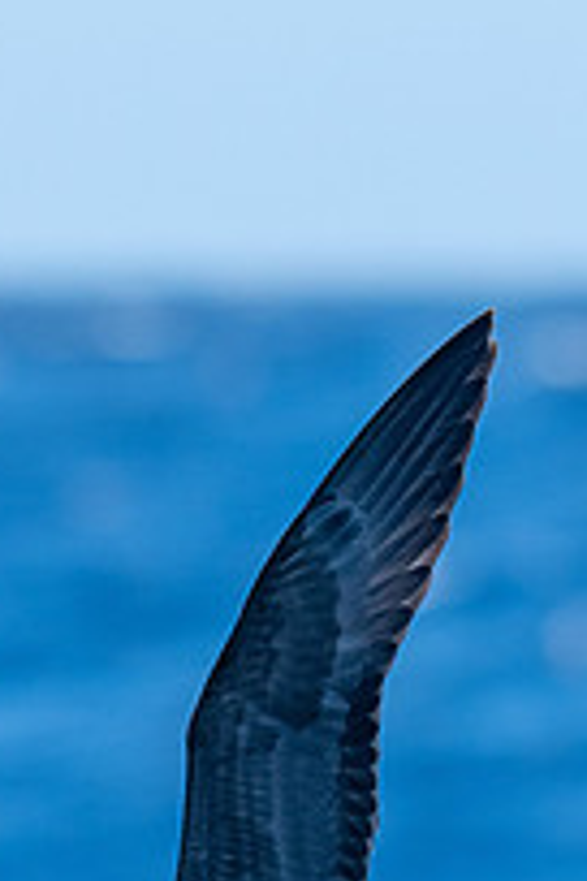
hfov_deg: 1.2
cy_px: 794
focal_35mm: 1121
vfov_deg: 1.8
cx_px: -258
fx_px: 27416
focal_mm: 240
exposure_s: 1/2500
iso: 450
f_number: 5.6
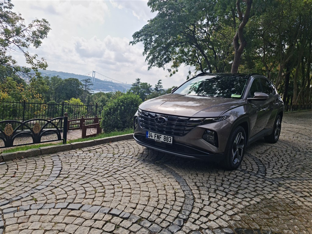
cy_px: 117
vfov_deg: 54.9
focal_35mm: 25
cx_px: 156
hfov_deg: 69.4
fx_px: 225
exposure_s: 1/900
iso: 50
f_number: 1.8
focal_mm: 7
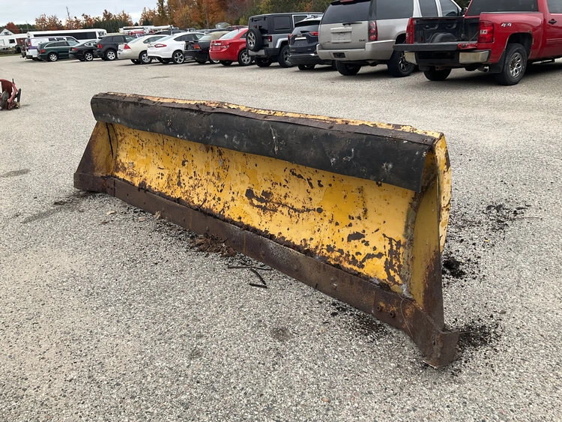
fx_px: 471
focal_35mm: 29
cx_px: 281
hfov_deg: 61.6
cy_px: 211
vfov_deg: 48.3
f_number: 1.8
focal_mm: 3
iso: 25
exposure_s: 1/309
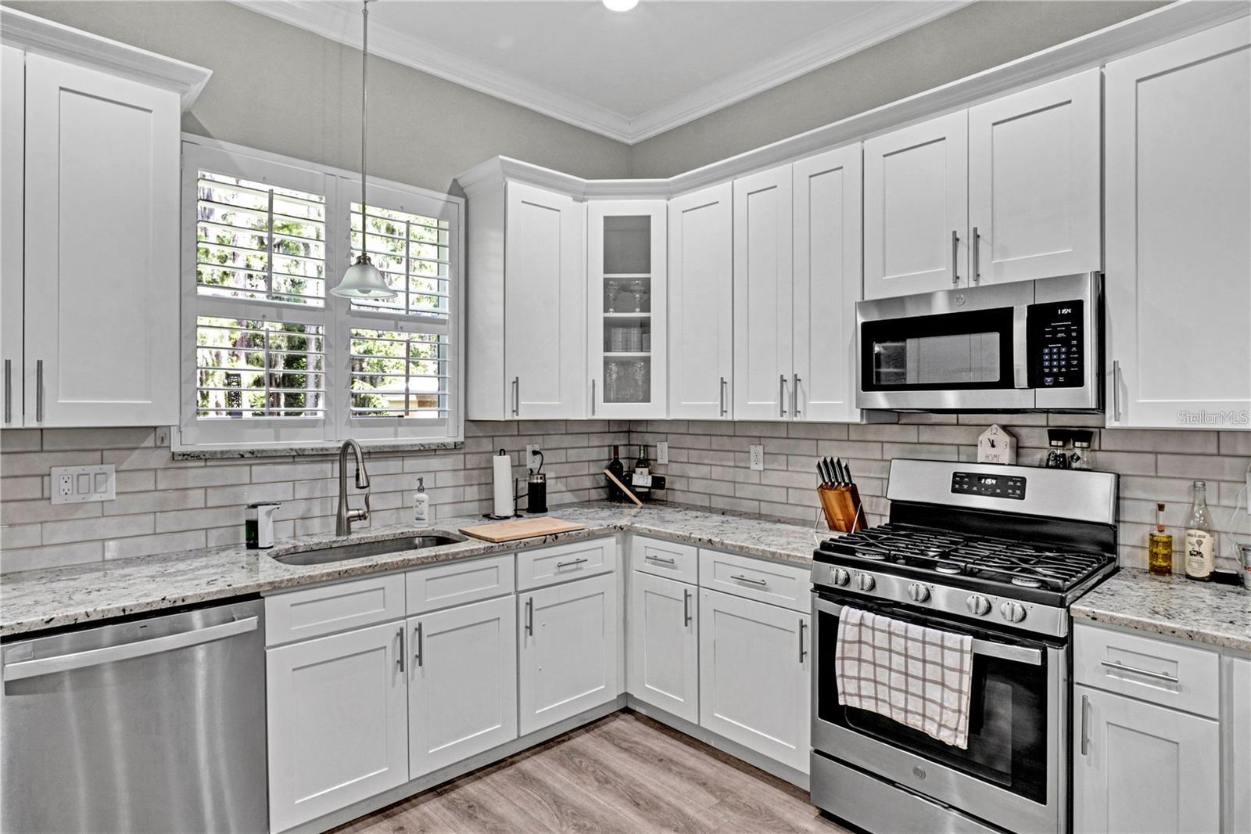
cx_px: 626
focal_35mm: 18
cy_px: 417
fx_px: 625
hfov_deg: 90.0
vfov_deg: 67.4
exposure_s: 1/3.33
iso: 320
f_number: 16
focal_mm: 12
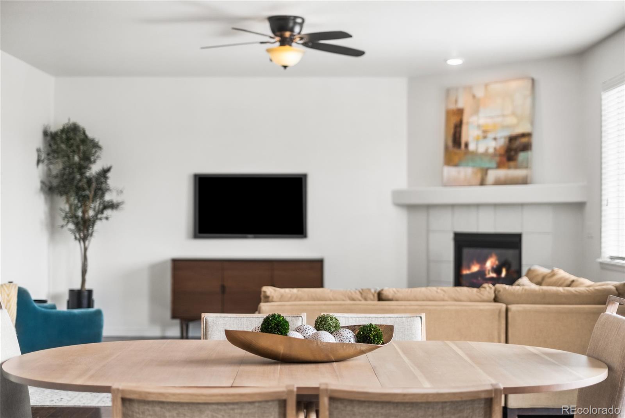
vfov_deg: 27.0
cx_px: 312
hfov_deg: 39.6
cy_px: 209
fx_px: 869
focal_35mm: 50
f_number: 1.8
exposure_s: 1/4000
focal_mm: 50
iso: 200
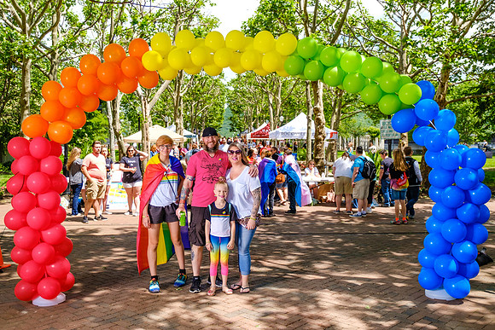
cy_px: 150
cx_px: 246
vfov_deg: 36.2
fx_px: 505
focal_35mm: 37
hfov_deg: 52.2
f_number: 2.8
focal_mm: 22
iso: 400
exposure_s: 1/2400
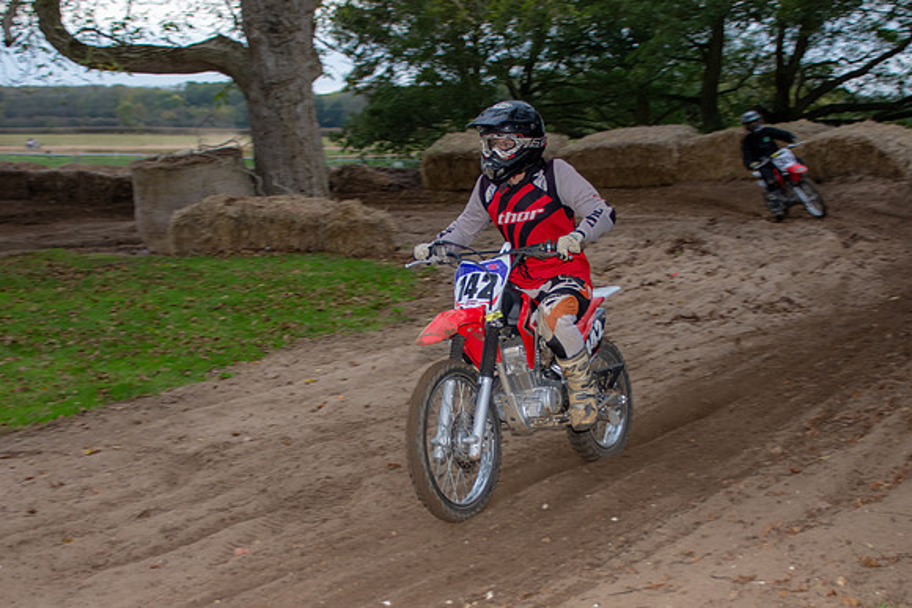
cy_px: 339
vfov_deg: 18.5
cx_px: 470
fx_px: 1864
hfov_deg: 27.5
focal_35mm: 74
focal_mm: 44
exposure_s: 1/250
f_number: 4.5
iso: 400
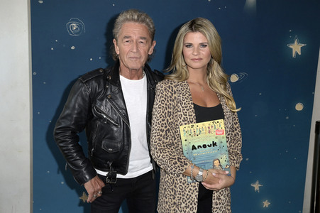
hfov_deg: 46.4
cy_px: 106
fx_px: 373
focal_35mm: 42
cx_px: 160
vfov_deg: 31.8
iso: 1000
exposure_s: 1/250
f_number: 5
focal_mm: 42
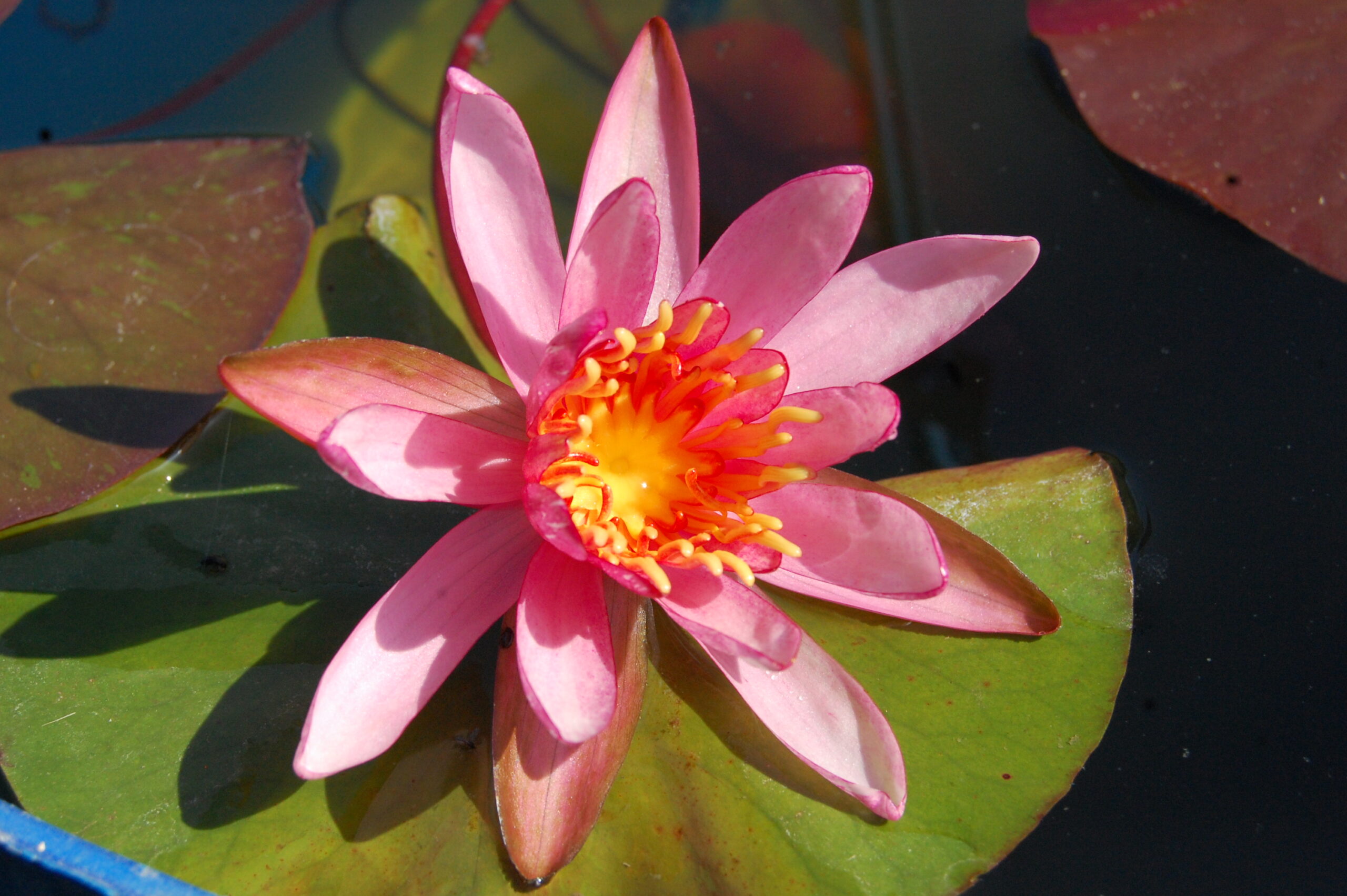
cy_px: 448
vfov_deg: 19.7
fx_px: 2579
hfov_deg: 29.3
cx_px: 674
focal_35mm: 69
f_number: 13
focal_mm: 46
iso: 800
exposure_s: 1/640
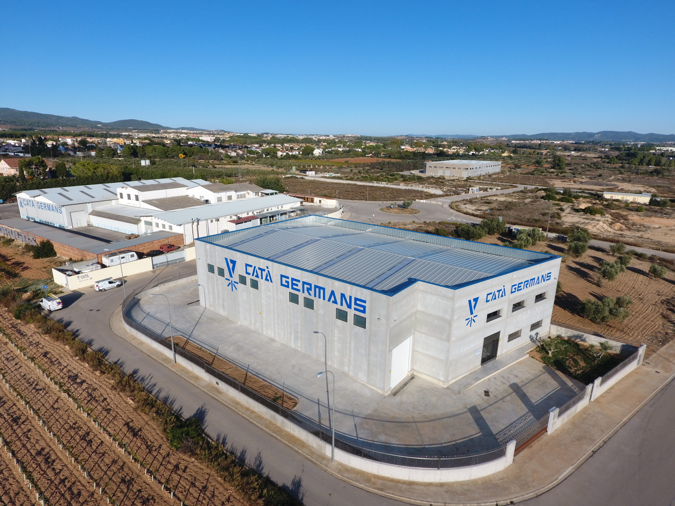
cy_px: 253
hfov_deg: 81.7
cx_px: 338
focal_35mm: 20
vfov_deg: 66.0
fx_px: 390
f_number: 2.8
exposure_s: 1/1087
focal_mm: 3.61
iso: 100
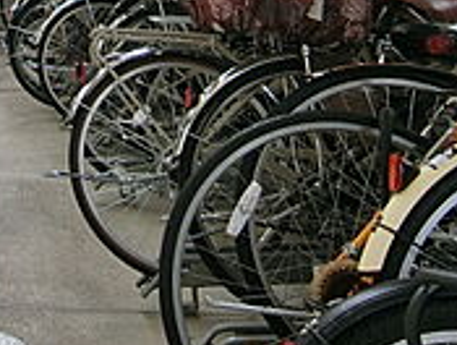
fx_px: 860
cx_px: -123
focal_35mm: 65
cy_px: -120
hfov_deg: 25.9
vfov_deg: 20.4
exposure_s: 1/320
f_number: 2.7
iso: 80
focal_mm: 4.06
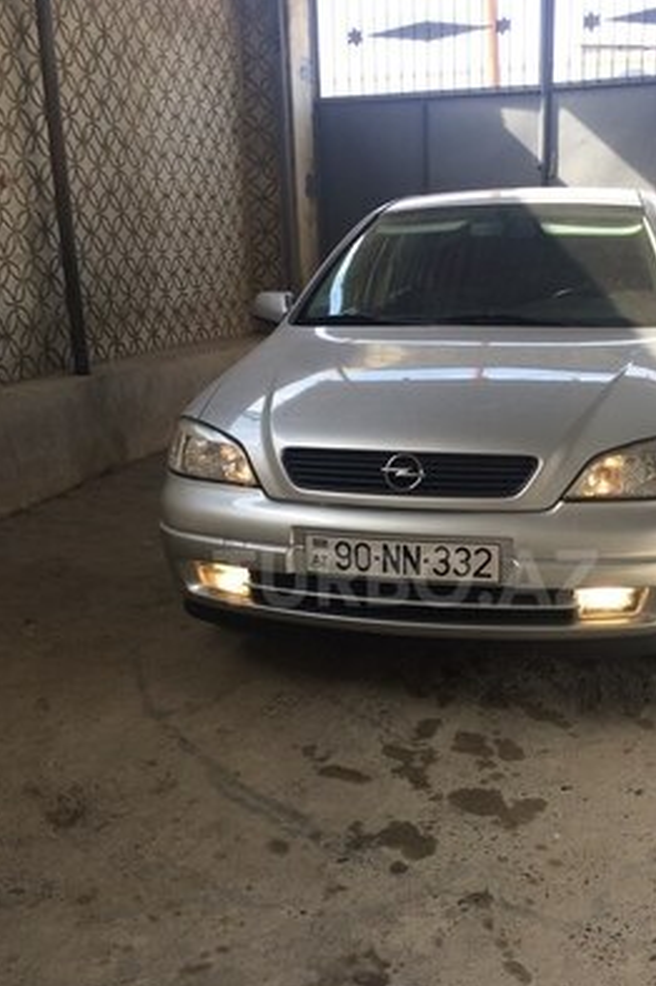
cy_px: 578
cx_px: 406
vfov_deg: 50.5
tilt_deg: -19.3
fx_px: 1040
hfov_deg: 34.8
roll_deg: +3.2
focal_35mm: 38
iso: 32
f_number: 2.2
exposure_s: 1/178
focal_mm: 4.15
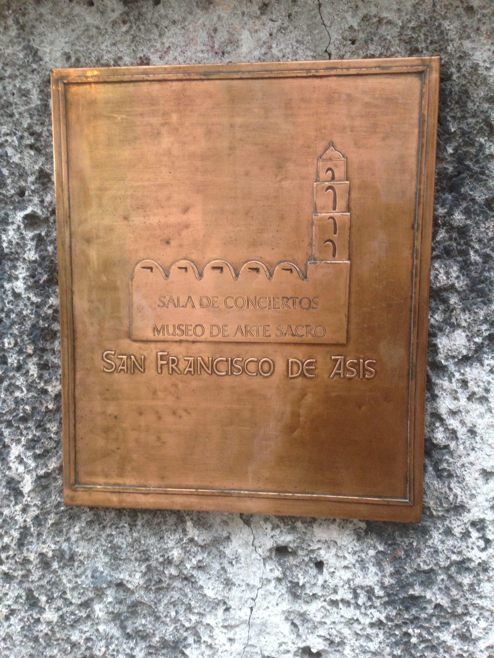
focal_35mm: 33
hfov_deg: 42.9
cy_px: 329
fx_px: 628
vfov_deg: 55.4
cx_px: 247
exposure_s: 1/20
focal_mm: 4.12
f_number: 2.4
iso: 200
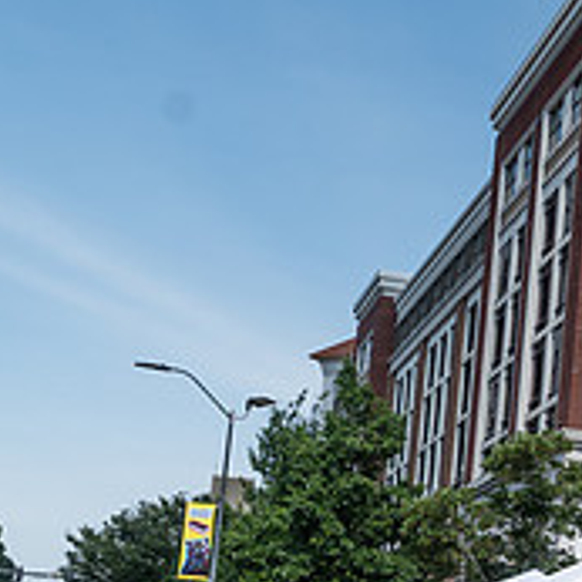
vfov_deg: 20.3
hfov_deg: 18.7
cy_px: 417
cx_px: 784
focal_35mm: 85
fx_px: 1617
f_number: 5
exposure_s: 1/1600
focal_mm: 27
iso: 200
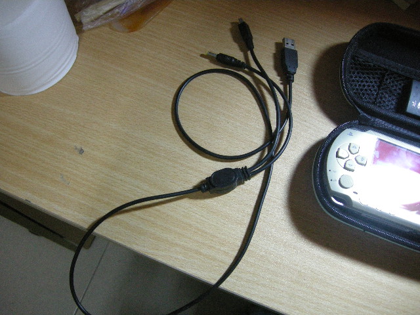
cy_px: 158
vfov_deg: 39.7
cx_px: 210
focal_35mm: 36
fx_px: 437
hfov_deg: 51.4
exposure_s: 1/21.4
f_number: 2.7
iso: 400
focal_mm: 7.5
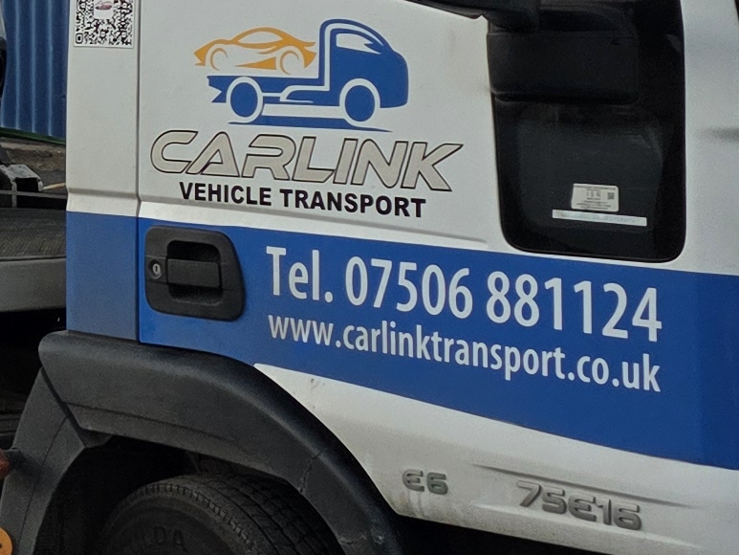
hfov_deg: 15.0
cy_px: -144
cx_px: -460
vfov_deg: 12.1
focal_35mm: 119
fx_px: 2541
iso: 40
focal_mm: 6.3
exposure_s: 1/359
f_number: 1.7
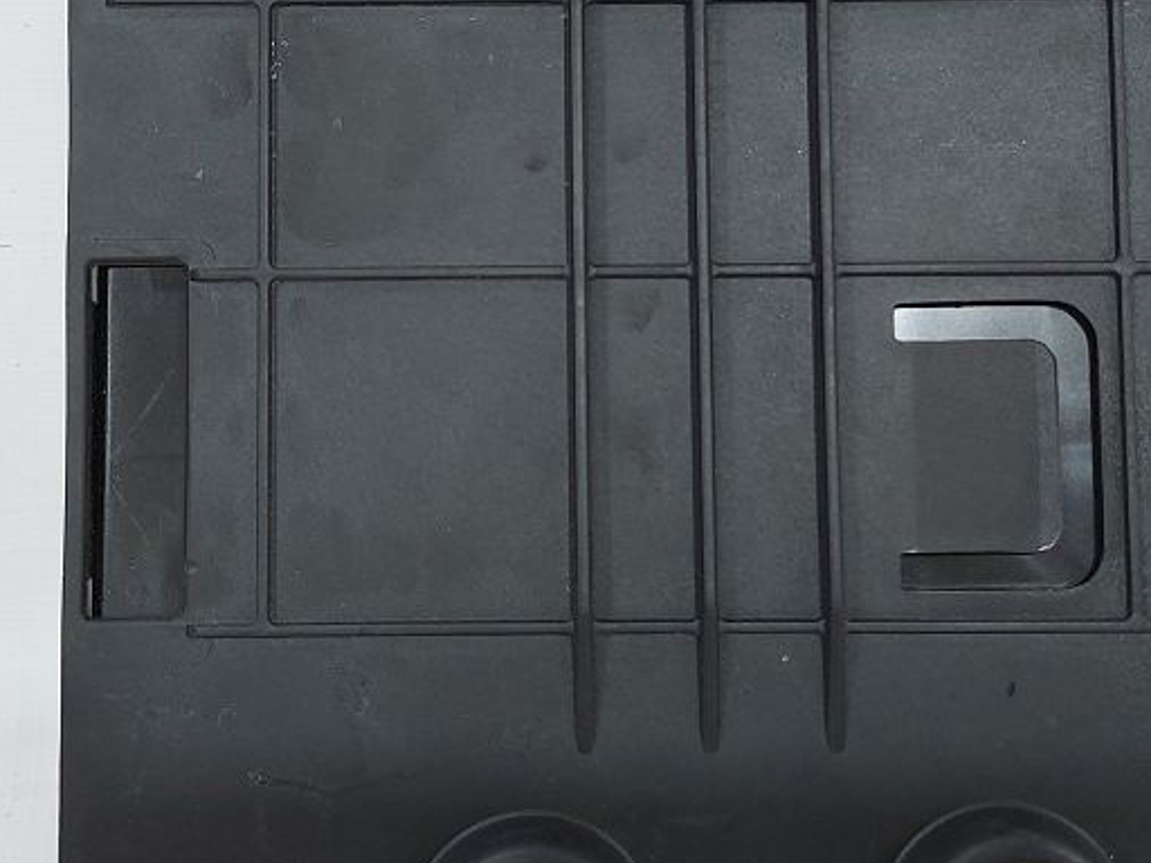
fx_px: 2161
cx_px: 572
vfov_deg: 22.3
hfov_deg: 29.8
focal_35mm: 65
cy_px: 193
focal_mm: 5.23
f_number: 1.8
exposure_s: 1/50
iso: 64
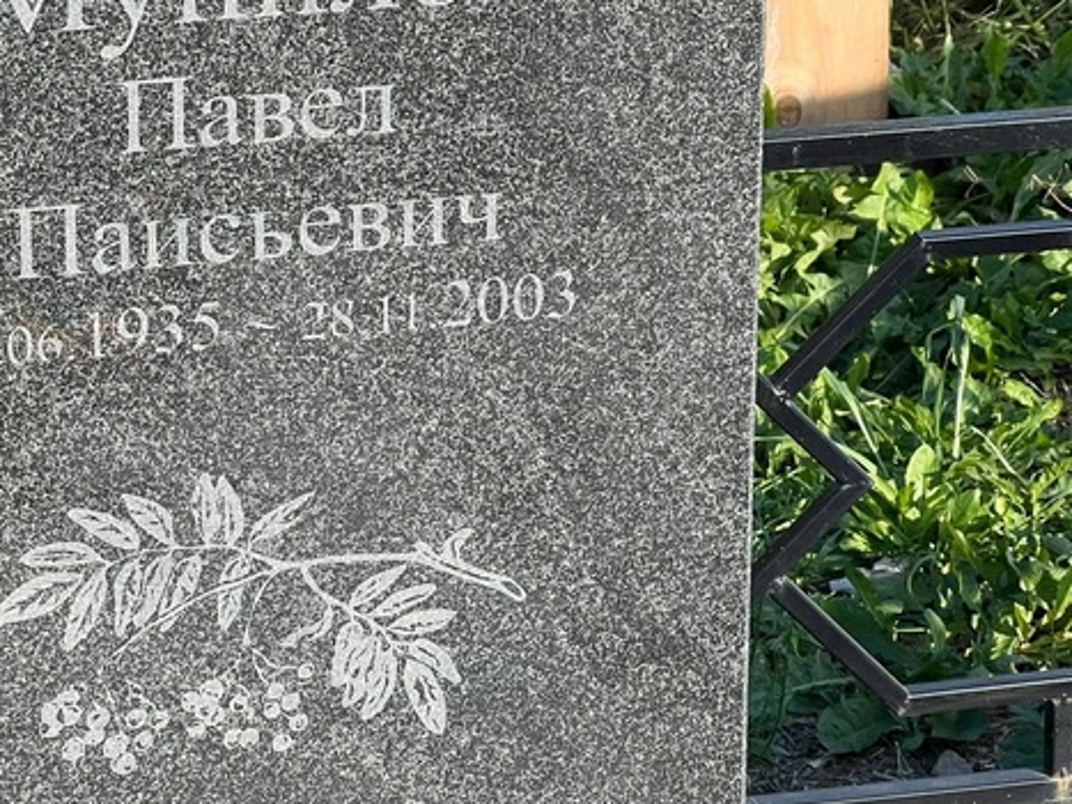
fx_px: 4087
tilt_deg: -16.9
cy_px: 191
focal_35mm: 132
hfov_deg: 14.9
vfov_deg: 11.2
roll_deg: -1.0
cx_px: 337
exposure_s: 1/673
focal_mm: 9
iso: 32
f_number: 2.8
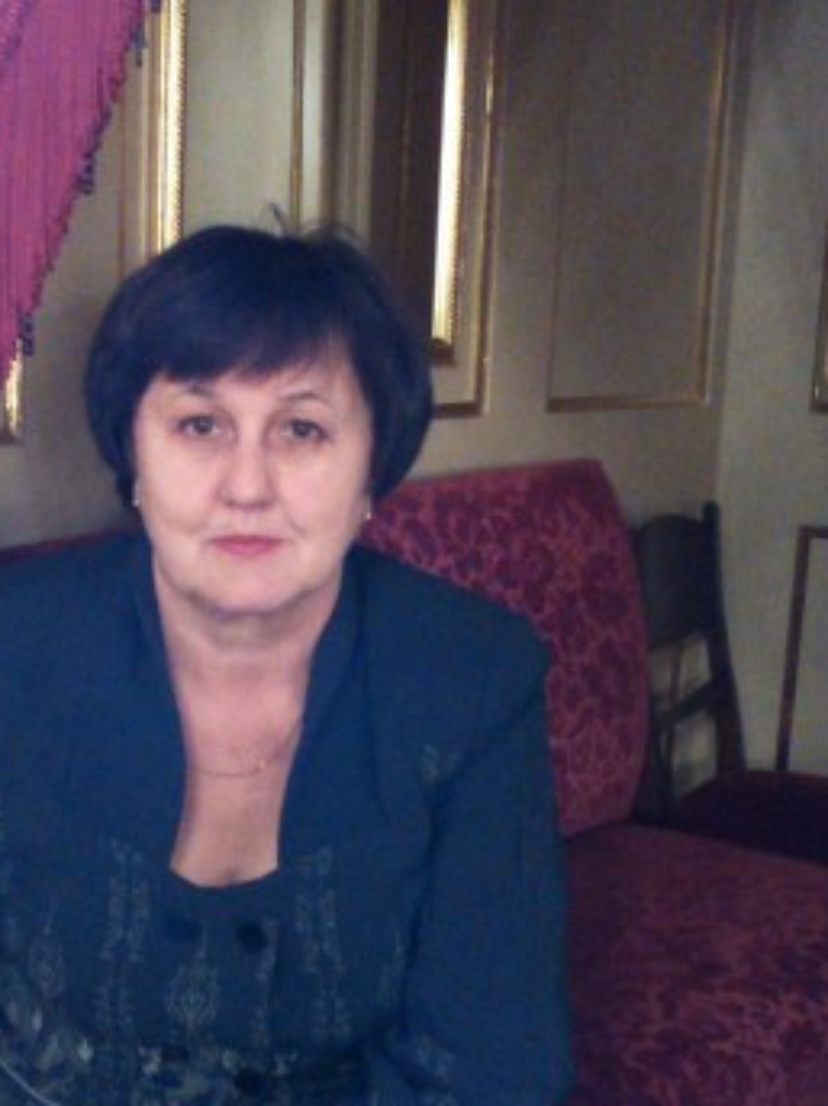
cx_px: 219
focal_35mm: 70
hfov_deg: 20.8
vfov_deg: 27.7
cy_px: 655
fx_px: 2234
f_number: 2.4
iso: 1505
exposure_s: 1/7.15
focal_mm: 4.21
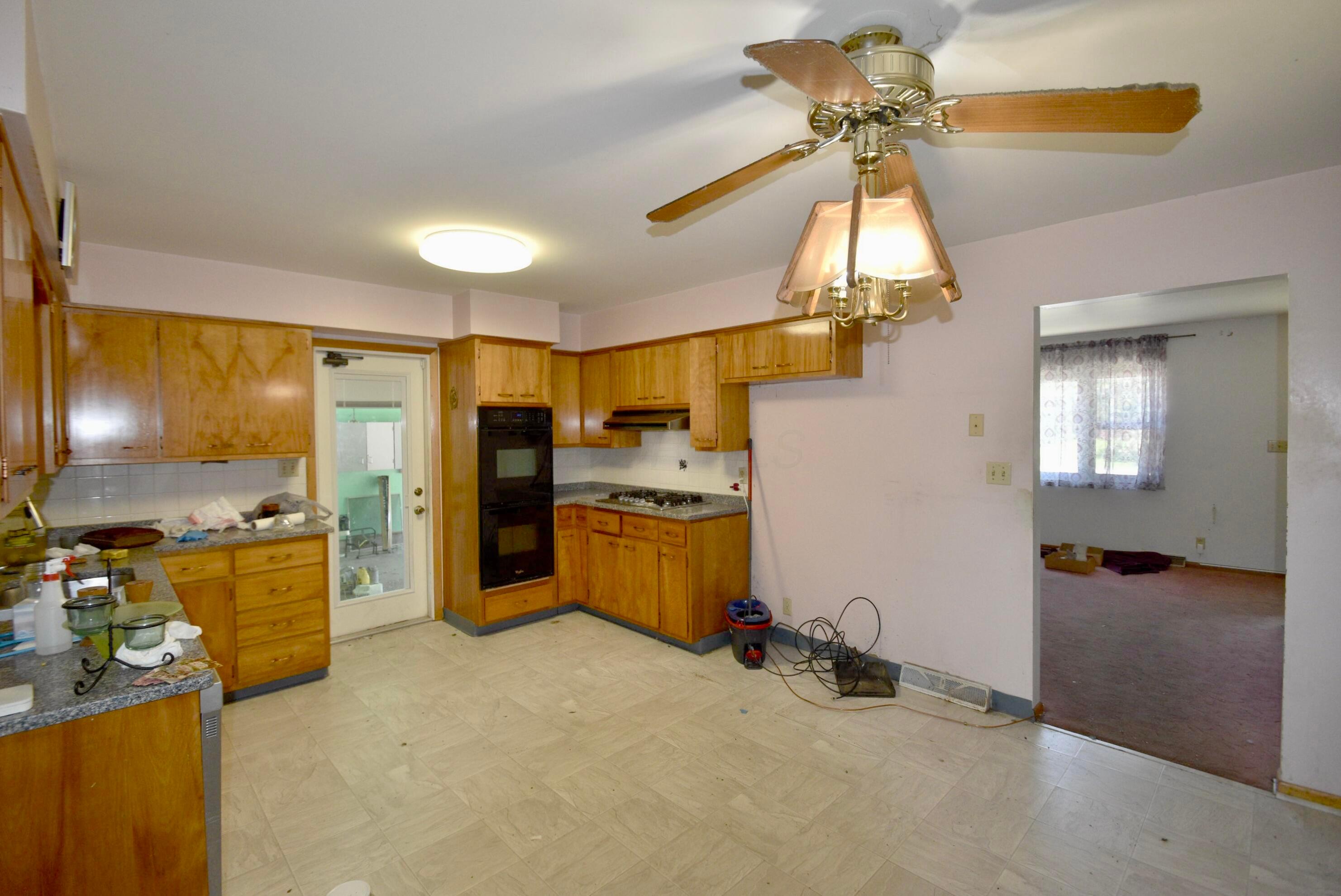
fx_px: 559
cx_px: 670
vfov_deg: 77.4
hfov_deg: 100.4
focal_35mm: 15
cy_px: 448
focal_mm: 10
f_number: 5
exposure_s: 1/100
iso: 800
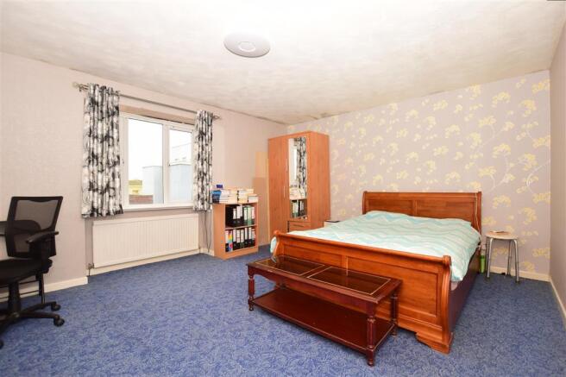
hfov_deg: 100.4
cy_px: 188
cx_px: 283
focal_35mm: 15
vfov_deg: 77.3
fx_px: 236
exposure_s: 1/125
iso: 400
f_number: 5.6
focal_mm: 10
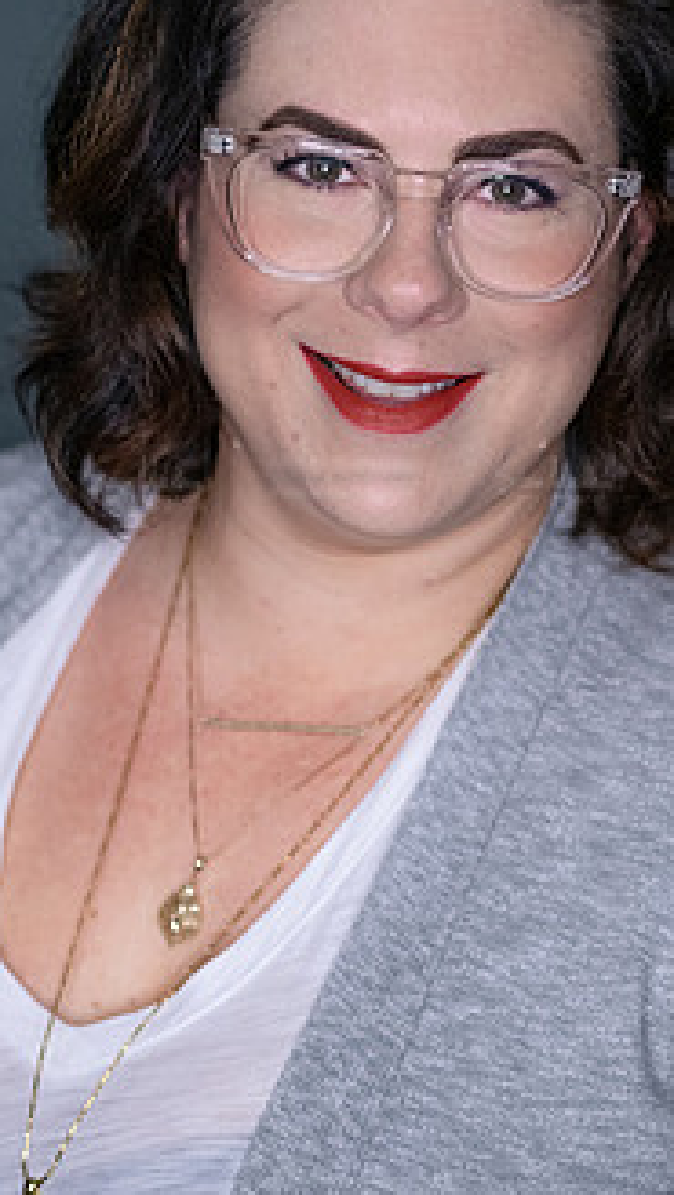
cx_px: 357
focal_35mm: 122
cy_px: 423
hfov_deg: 10.0
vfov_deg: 17.5
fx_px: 3868
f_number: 3.2
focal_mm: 85
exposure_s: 1/160
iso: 1600
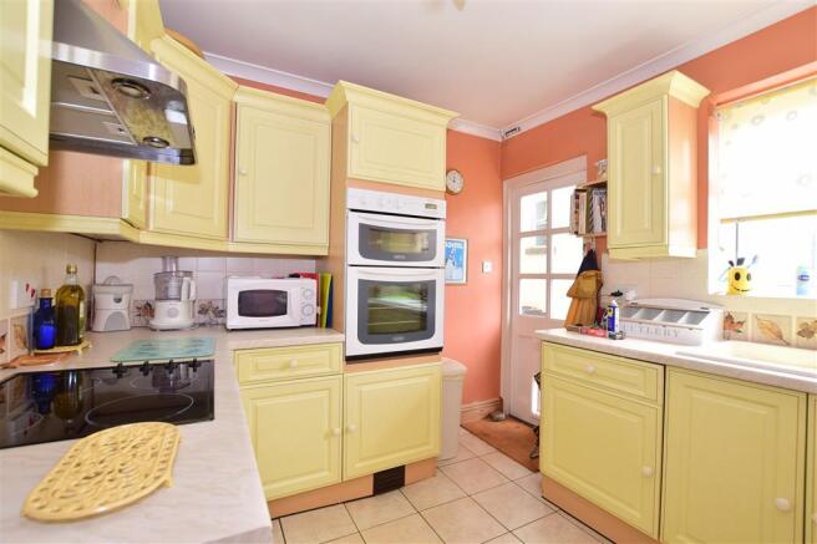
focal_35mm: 15
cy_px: 272
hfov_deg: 100.4
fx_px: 340
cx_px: 408
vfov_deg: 77.3
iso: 200
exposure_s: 1/15
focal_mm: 10
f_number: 8
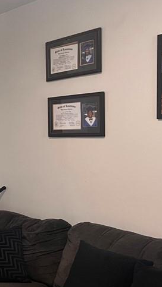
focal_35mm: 60
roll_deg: -0.1
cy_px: 145
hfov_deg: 16.8
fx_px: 458
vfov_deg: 34.9
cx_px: -124
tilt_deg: -0.6
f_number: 1.5
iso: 250
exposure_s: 1/60
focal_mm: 5.7
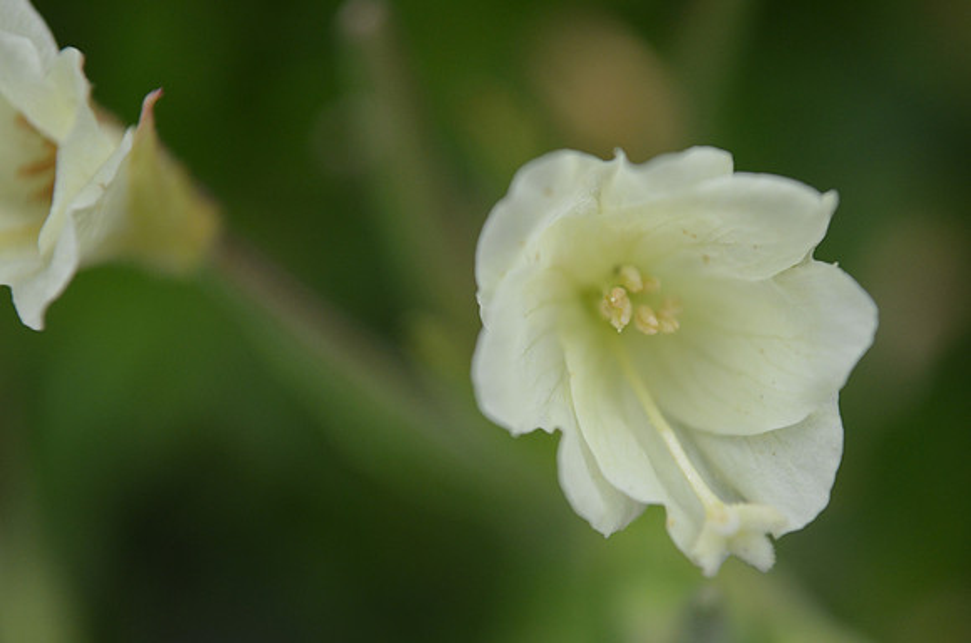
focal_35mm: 82
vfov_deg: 16.5
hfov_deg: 24.7
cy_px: 322
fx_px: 2220
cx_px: 486
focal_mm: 55
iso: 800
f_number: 5.6
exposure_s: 1/1000
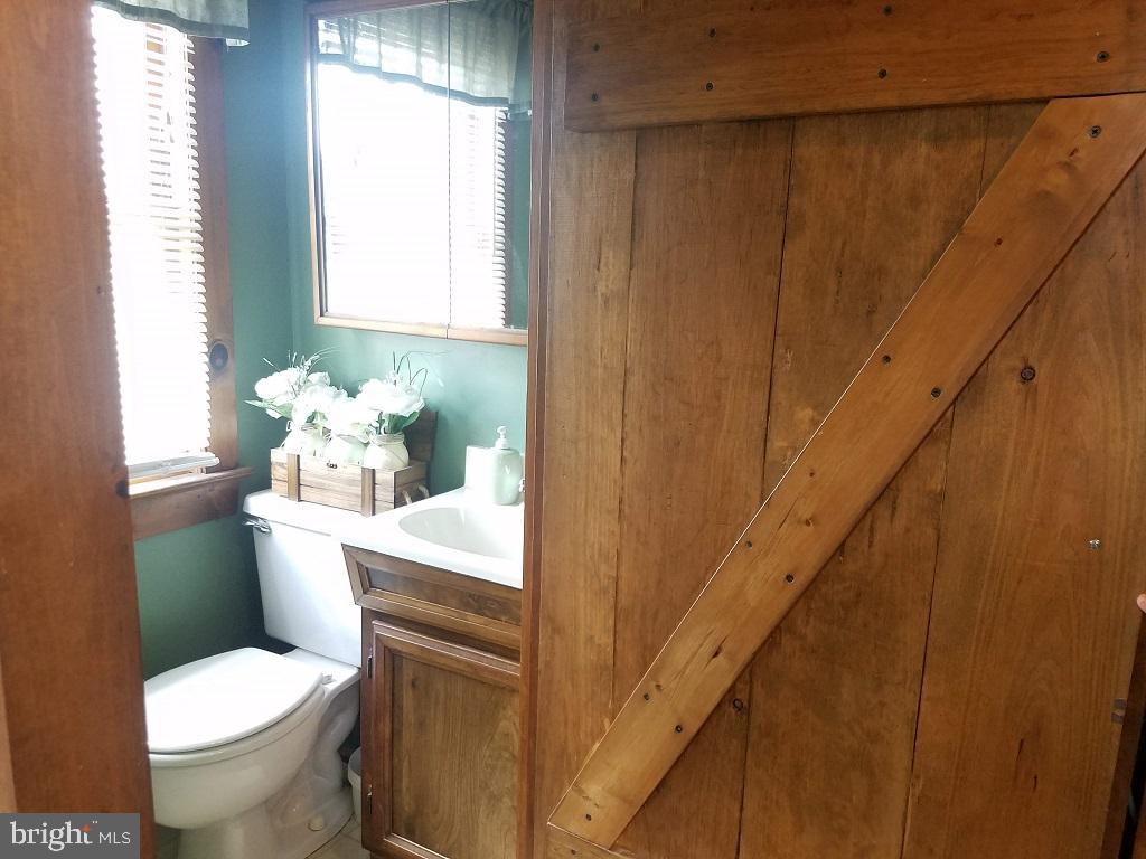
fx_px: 861
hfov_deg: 67.3
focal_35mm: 26
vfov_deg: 53.1
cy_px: 430
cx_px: 573
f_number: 1.7
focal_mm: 4.2
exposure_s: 1/30
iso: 160
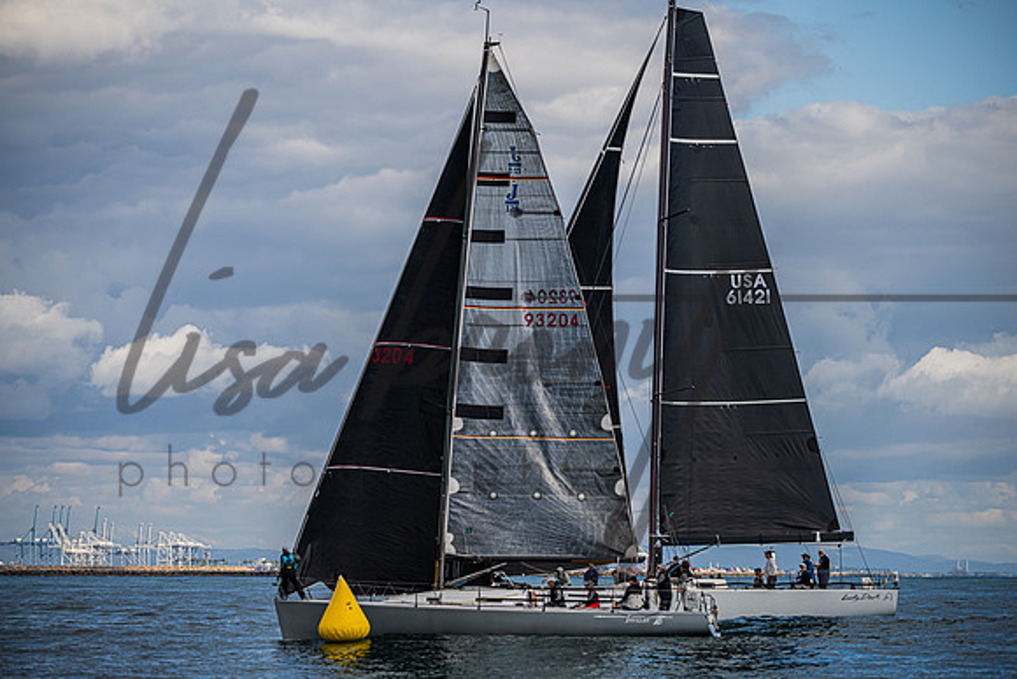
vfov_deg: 7.2
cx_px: 508
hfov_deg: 10.8
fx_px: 5371
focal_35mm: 190
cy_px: 340
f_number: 5.6
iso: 400
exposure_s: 1/2500
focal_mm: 185
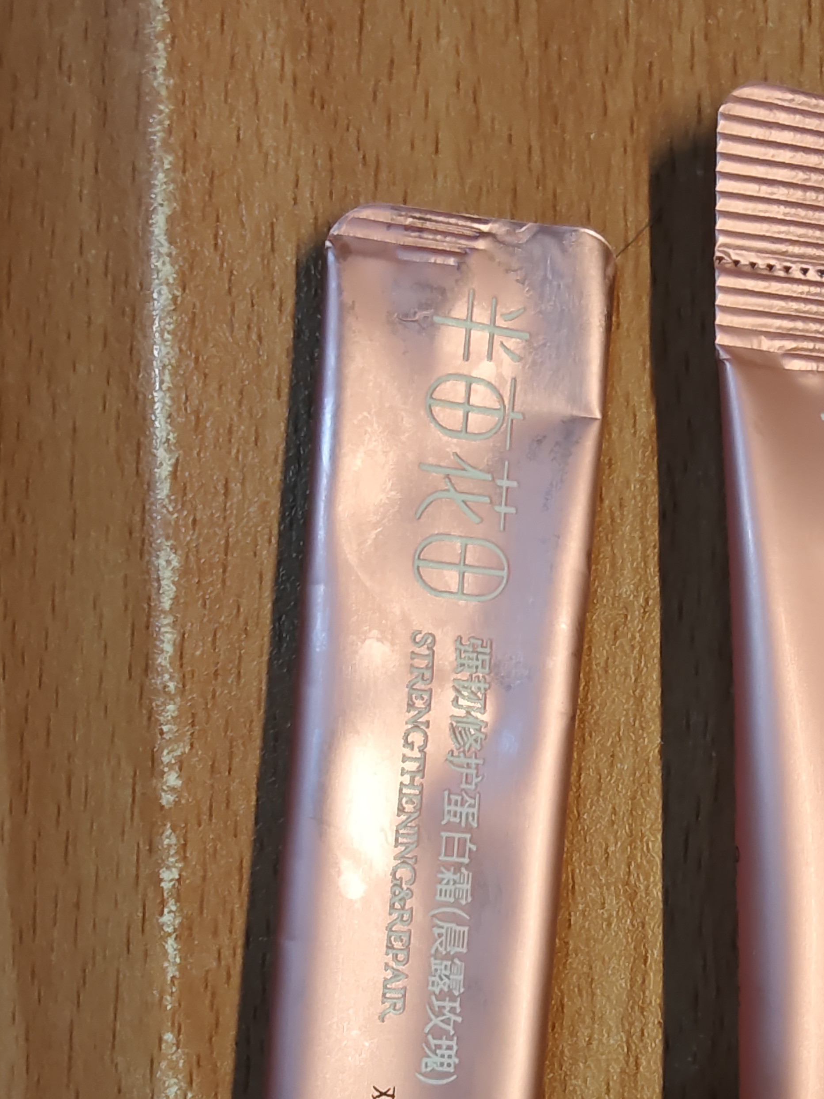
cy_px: 856
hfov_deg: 34.0
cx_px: 671
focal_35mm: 41
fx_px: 1301
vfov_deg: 43.9
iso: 781
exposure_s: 1/25
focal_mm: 2.32
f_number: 2
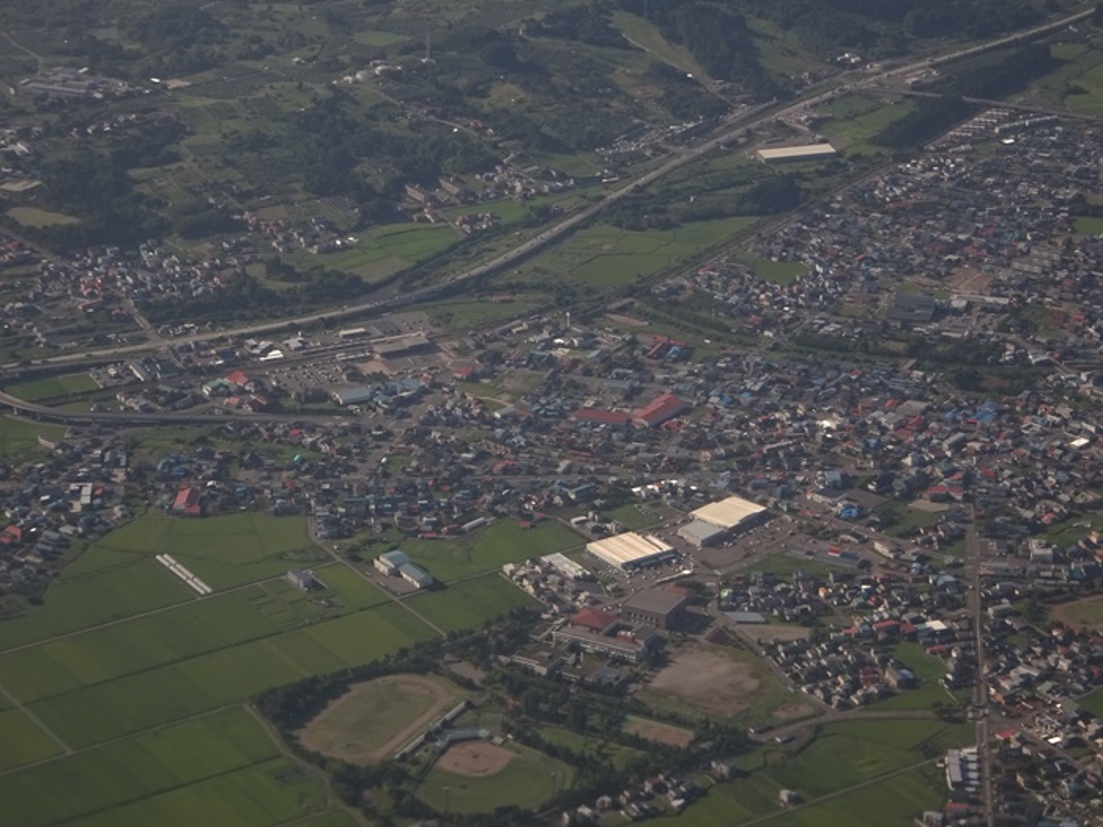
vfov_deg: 14.5
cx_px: 552
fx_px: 3250
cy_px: 414
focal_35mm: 102
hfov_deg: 19.3
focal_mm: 17.49
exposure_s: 1/400
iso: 80
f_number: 5
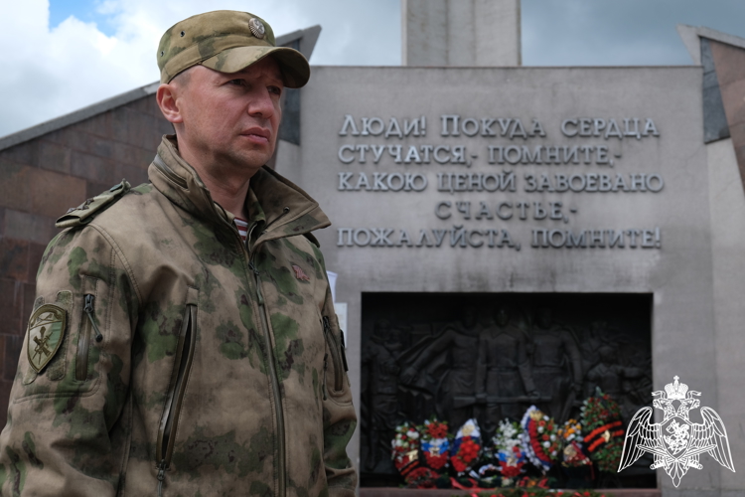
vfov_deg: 26.5
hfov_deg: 38.9
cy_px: 248
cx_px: 372
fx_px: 1055
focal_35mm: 51
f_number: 7.1
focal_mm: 34.3
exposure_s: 1/200
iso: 160
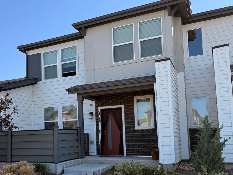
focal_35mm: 38
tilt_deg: +6.1
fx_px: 256
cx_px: 72
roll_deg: +0.9
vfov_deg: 37.4
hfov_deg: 47.9
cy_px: 115
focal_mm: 6.76
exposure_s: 1/2801
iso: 100
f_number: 1.78
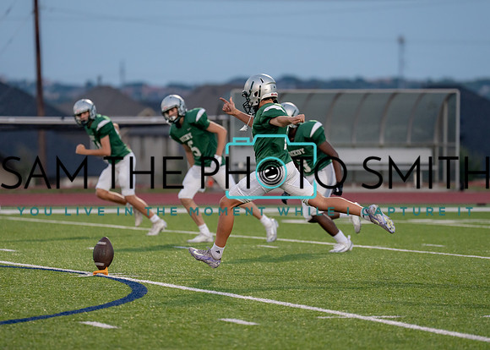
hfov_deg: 7.9
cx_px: 263
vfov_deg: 5.7
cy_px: 196
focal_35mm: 255
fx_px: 3542
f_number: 2.8
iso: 1000
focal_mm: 200
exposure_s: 1/1000
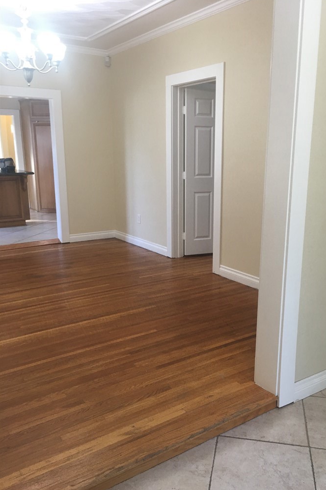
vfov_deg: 60.3
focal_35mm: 31
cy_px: 250
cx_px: 188
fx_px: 421
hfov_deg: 42.2
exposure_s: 1/15
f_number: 2.2
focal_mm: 4.15
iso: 32
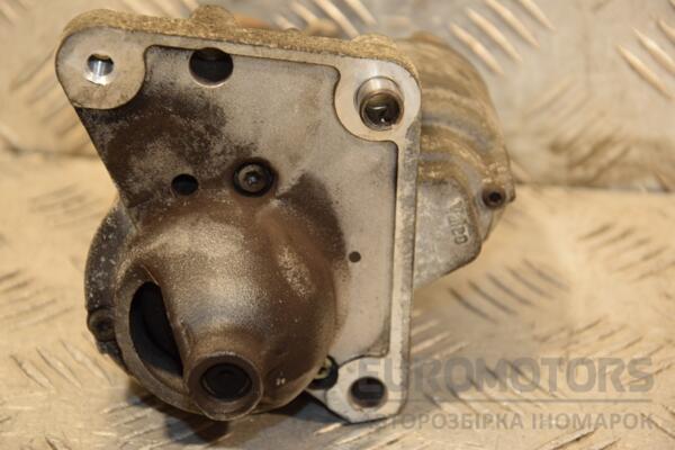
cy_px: 225
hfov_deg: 17.1
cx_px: 338
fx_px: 2250
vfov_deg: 11.4
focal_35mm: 120
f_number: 5.3
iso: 800
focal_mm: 80
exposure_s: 1/125
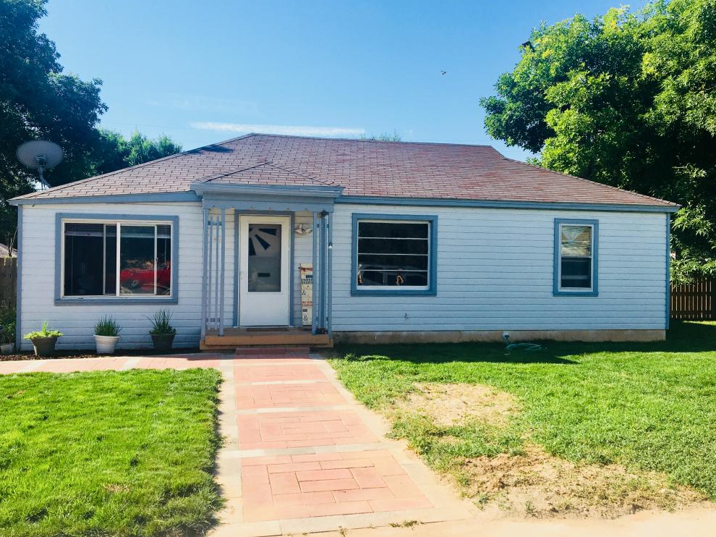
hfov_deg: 60.0
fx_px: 620
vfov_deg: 46.8
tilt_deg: -0.3
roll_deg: -0.4
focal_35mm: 30
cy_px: 268
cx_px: 348
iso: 25
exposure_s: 1/1451
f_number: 2.2
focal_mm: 4.15
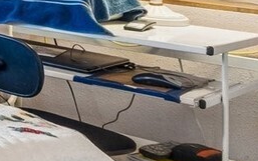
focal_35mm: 101
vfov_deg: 12.1
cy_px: -114
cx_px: -581
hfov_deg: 10.5
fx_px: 711
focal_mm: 10
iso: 250
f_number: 9
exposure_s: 1/1.67
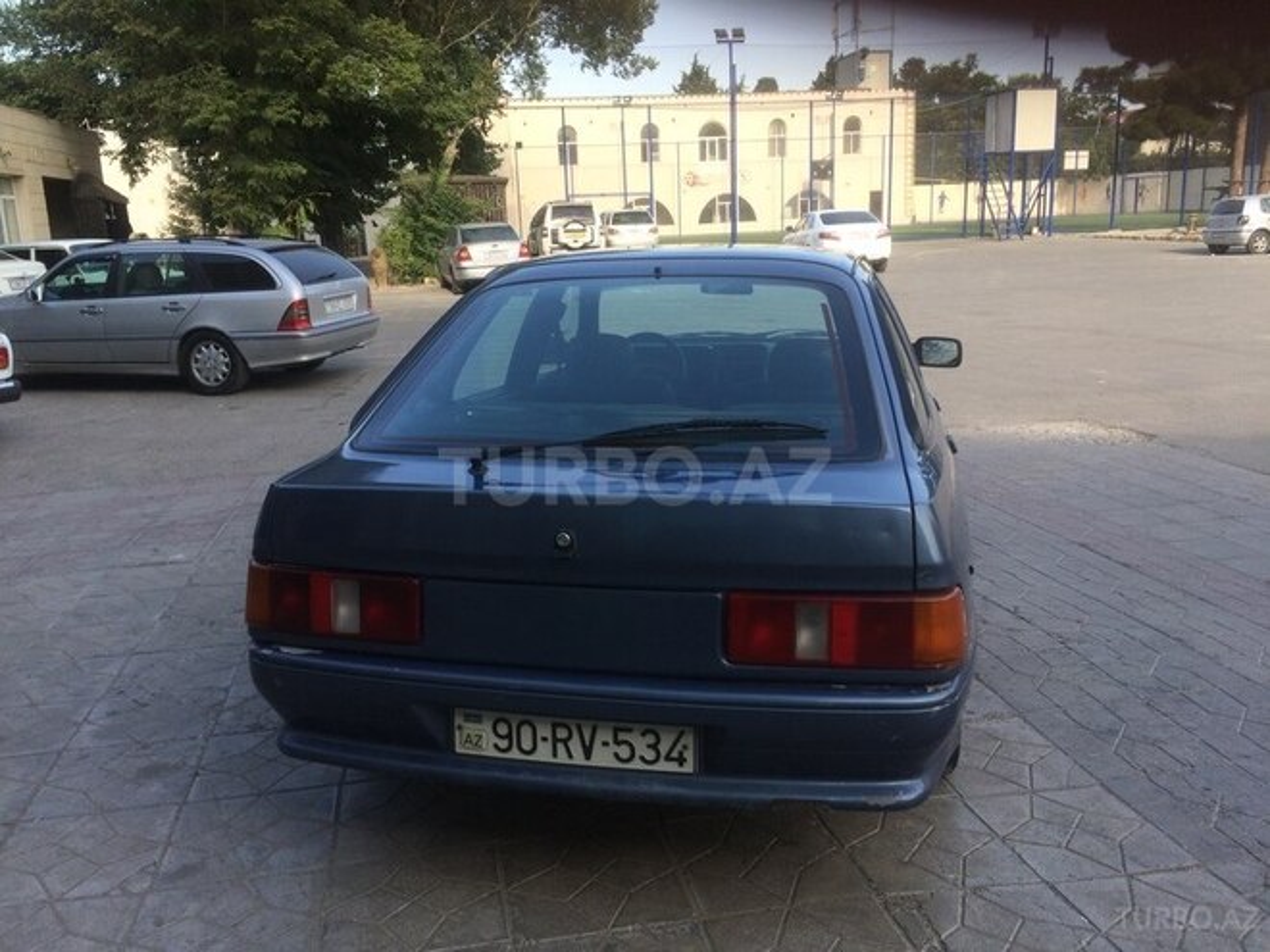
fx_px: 1064
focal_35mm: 29
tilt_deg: -15.7
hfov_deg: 61.7
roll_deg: +2.6
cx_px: 635
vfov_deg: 48.2
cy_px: 476
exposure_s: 1/547
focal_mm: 4.15
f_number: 2.2
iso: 32
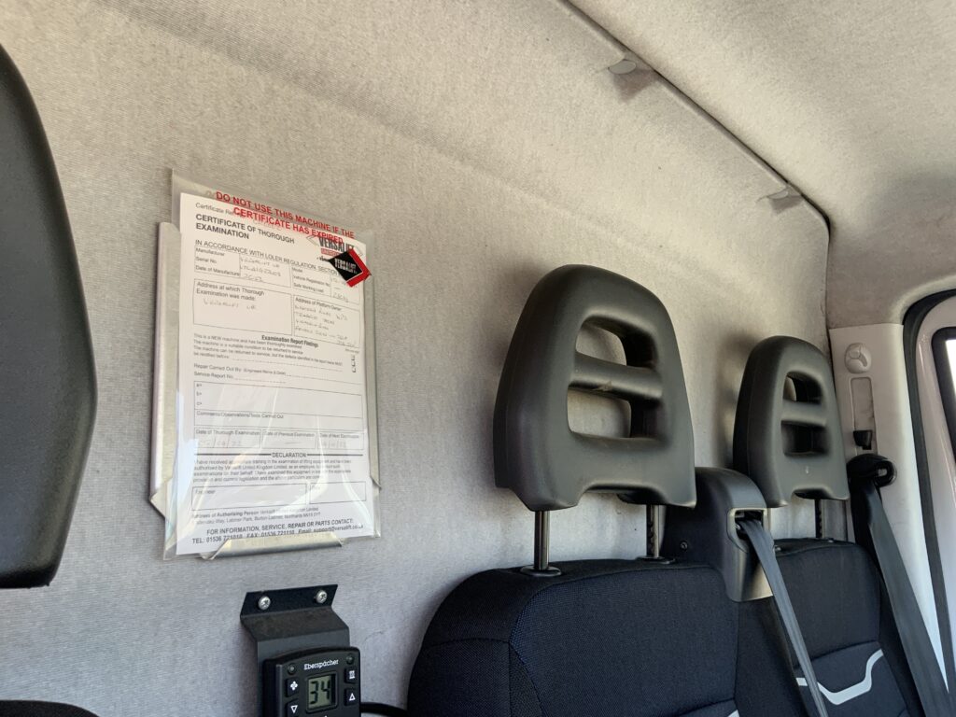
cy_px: 358
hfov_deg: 61.7
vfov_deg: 48.2
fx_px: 801
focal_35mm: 29
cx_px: 478
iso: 32
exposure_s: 1/122
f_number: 1.8
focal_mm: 3
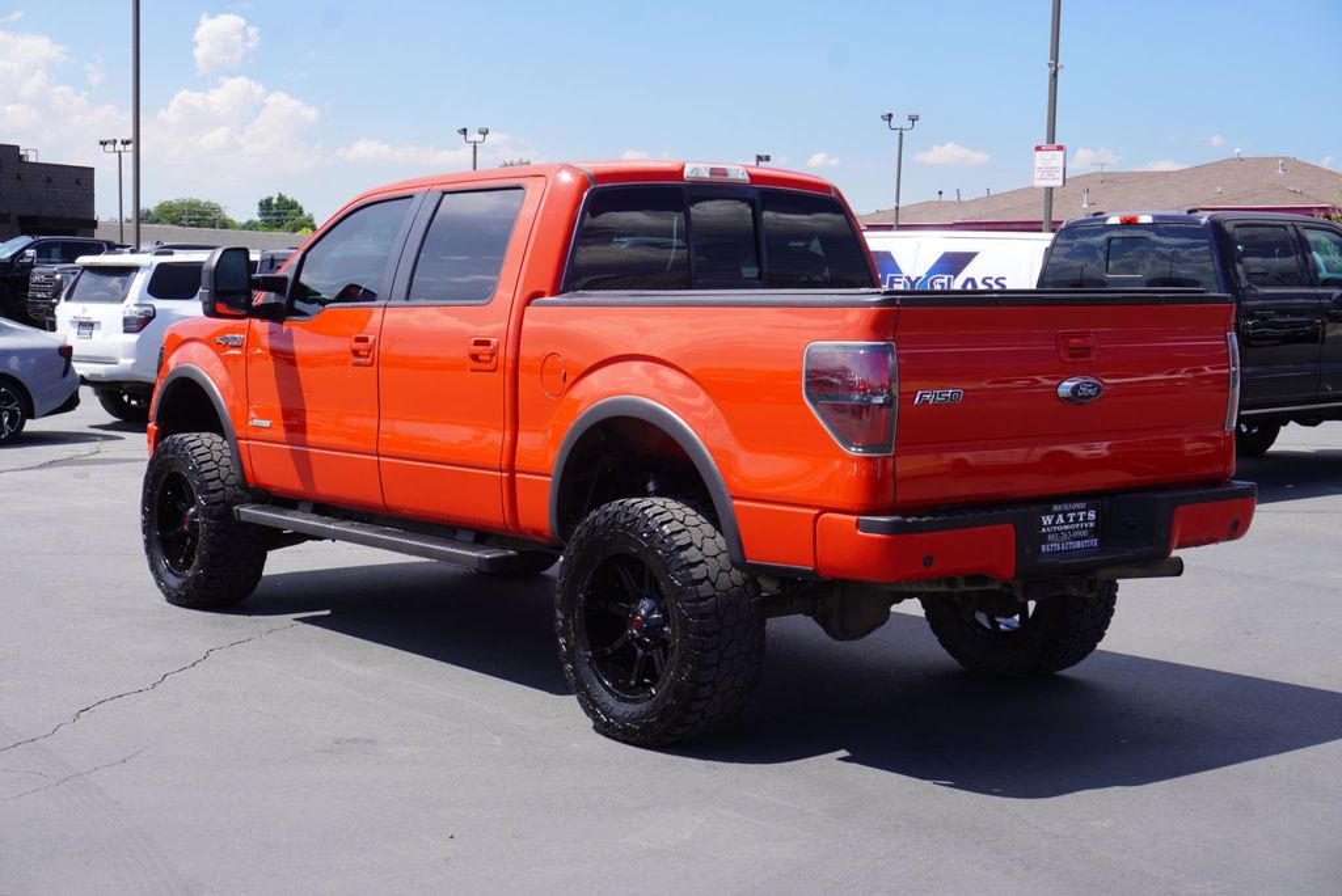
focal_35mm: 52
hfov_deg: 37.8
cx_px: 671
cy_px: 448
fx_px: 1958
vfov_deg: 25.8
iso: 100
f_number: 10
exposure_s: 1/125
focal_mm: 35
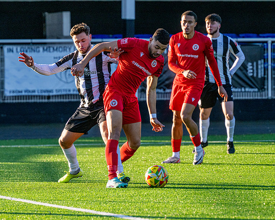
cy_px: 153
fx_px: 2483
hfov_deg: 6.3
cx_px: 111
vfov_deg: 5.1
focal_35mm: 305
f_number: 4
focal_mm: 195
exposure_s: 1/3200
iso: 400
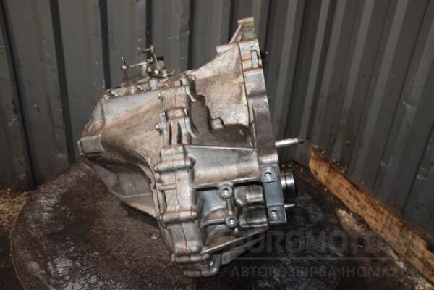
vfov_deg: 41.7
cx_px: 217
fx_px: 380
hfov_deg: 59.5
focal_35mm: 32
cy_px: 145
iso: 800
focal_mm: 21
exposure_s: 1/60
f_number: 5
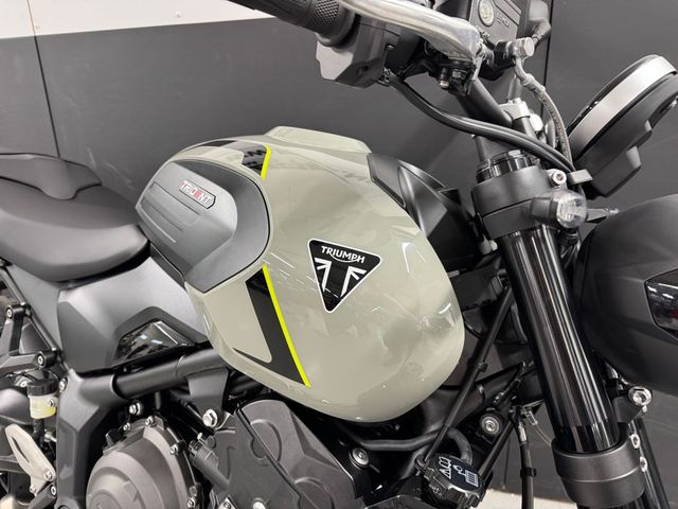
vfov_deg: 56.8
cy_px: 254
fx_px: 470
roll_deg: +2.0
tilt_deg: -17.6
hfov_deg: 71.6
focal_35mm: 24
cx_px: 339
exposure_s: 1/50
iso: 320
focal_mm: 6.76
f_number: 1.78
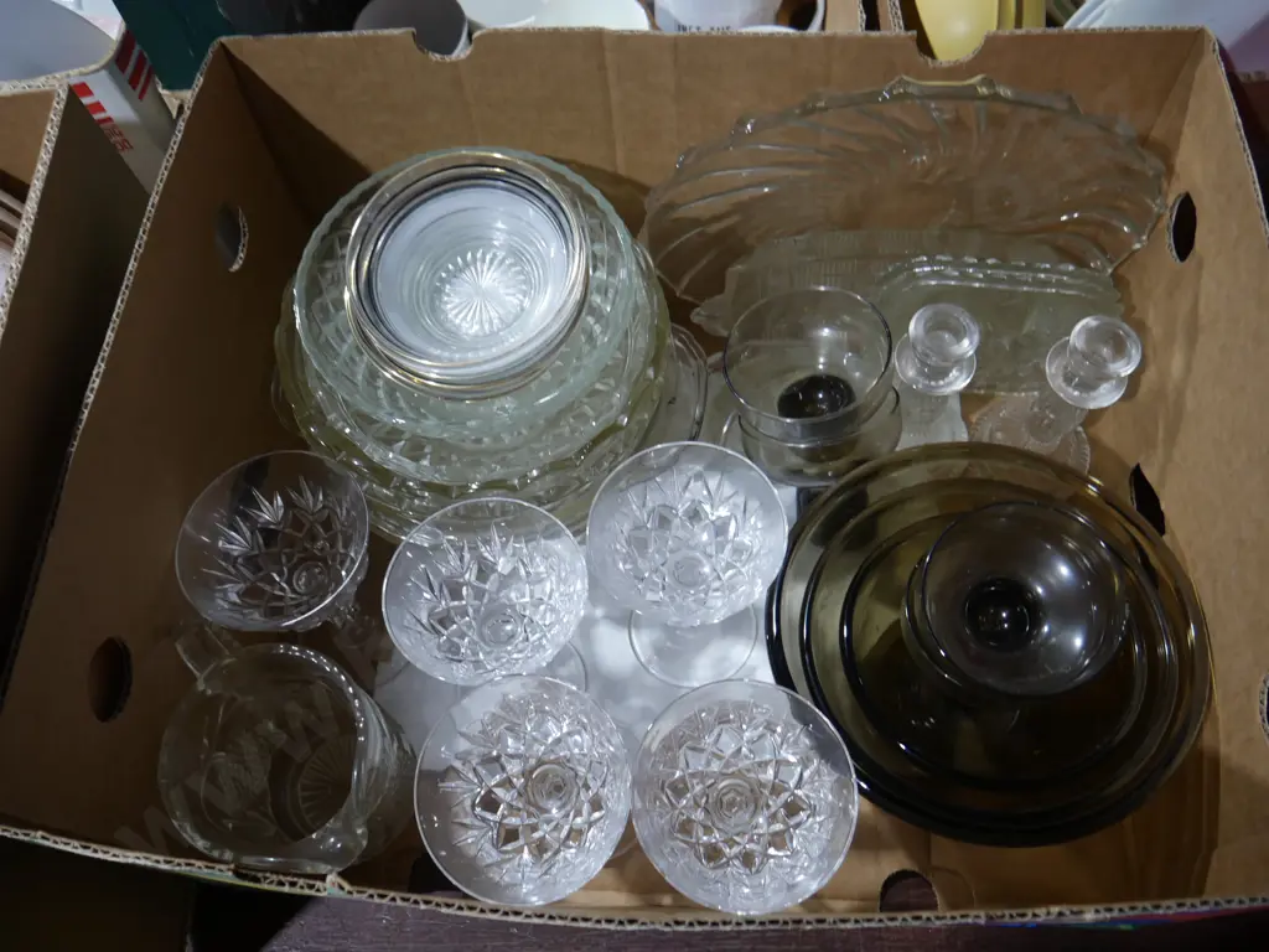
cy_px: 476
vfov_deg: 49.7
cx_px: 634
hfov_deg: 63.4
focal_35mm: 28
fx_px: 1026
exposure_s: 1/60
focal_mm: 14
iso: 500
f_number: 3.5
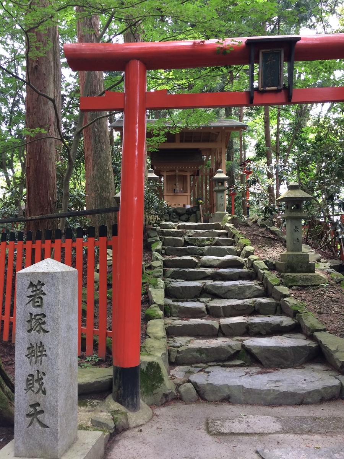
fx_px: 384
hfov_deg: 48.2
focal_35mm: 29
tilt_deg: +0.3
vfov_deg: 61.7
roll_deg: +1.4
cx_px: 172
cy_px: 230
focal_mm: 4.15
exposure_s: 1/40
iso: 40
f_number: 2.2
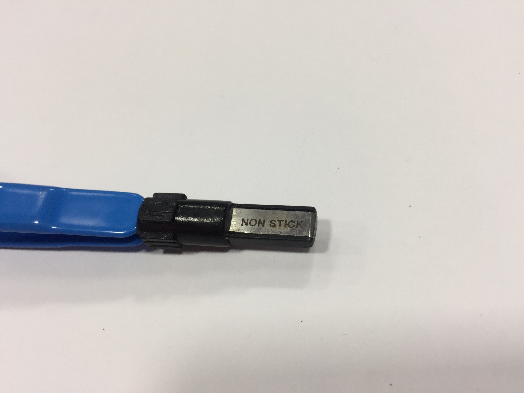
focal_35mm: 29
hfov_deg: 61.7
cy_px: 196
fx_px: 439
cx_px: 262
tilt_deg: -54.2
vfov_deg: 48.2
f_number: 2.2
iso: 32
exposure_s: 1/50
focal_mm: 4.15
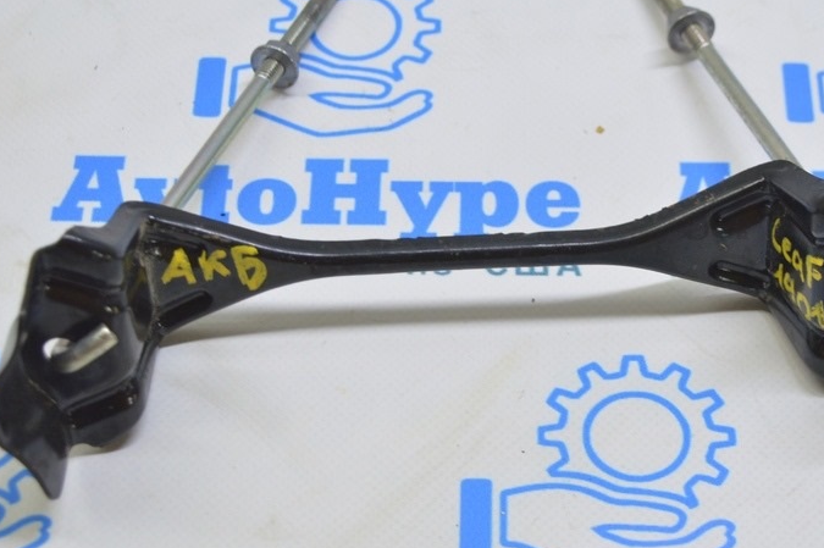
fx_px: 2081
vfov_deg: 15.0
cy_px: 287
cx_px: 492
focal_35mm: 91
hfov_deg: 22.4
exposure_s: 1/25
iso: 400
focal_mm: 40
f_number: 5.6
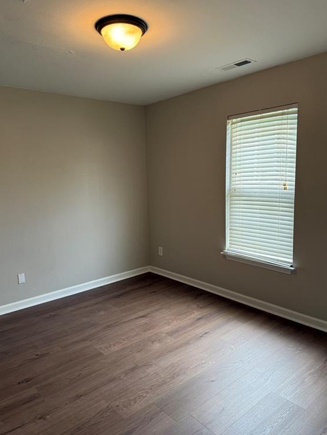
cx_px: 160
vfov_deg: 69.4
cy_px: 220
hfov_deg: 54.9
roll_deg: +0.3
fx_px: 315
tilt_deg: -7.8
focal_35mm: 25
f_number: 1.78
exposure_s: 1/60
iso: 125
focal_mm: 6.76
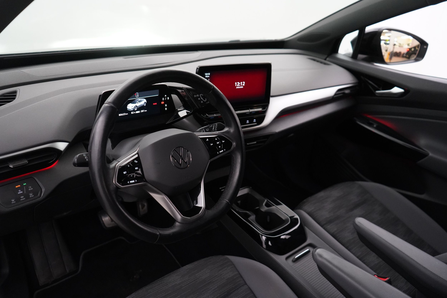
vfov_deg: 46.4
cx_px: 224
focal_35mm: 28
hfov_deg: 65.5
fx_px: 348
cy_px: 149
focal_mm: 28
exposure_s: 1/160
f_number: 3.5
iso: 6400
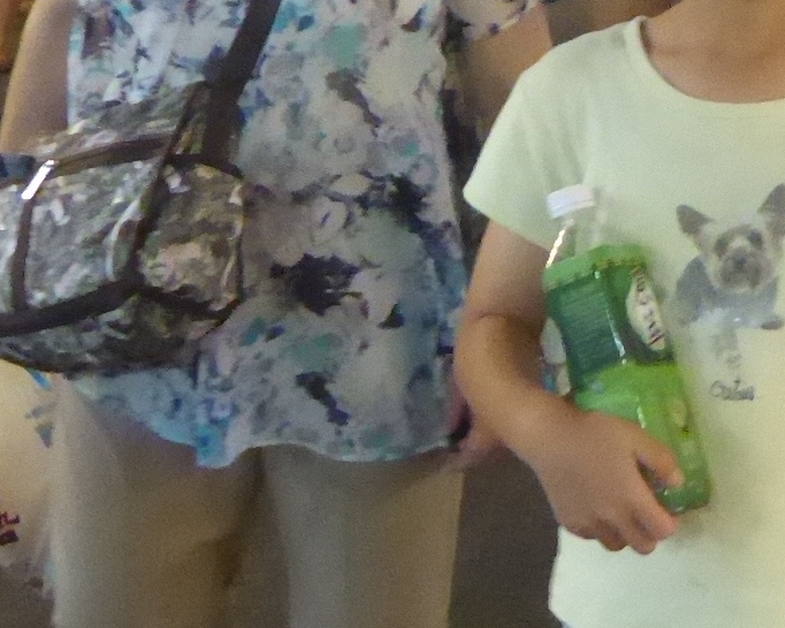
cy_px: -66
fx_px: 2486
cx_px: 875
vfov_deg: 14.1
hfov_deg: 17.3
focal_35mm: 107
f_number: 3.3
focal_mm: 4.3
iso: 1600
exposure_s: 1/100
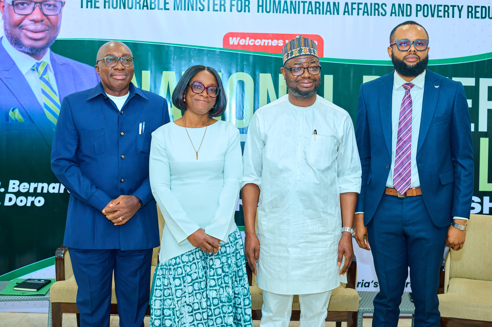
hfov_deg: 39.6
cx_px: 246
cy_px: 164
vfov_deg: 27.0
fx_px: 683
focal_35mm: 50
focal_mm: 50
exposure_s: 1/160
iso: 1250
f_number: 3.2
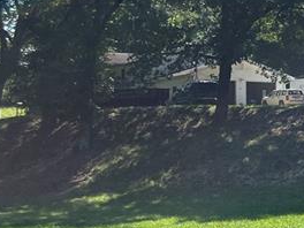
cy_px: 104
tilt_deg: +2.2
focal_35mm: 101
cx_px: 537
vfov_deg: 14.6
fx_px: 887
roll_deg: +1.8
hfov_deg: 16.5
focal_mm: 5.1
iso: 50
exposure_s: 1/2967
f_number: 1.6
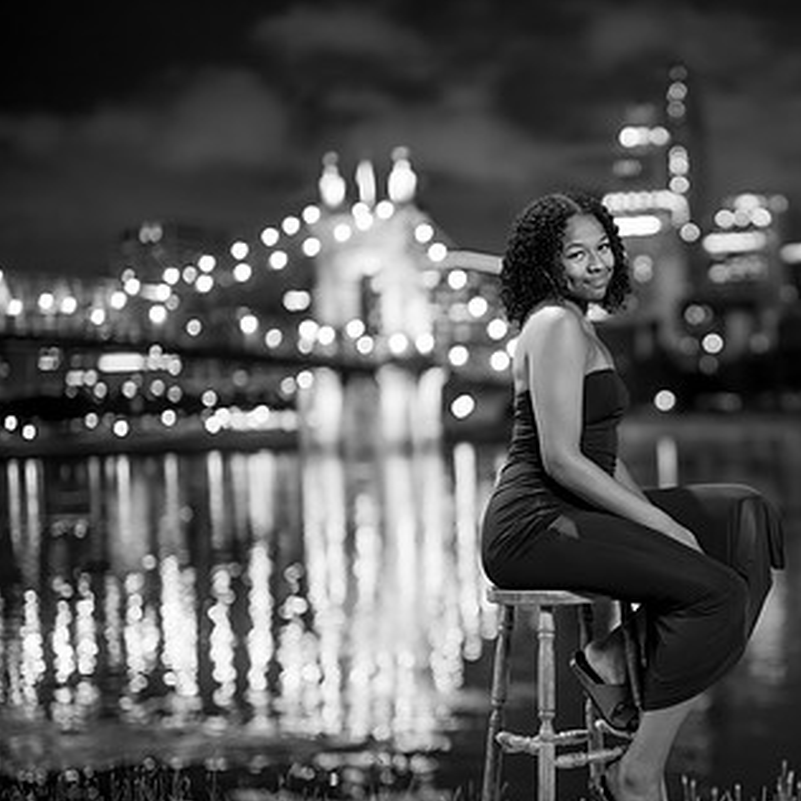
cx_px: 712
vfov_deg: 22.2
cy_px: 485
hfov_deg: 21.7
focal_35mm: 78
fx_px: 2042
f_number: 1.2
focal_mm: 50
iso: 320
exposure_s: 1/50
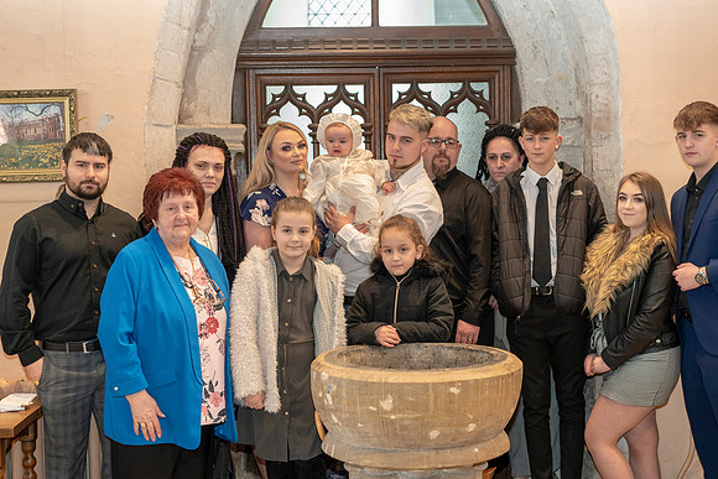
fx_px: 1097
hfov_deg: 36.2
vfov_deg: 24.6
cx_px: 359
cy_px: 240
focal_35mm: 55
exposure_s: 1/160
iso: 3200
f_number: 4
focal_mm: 55
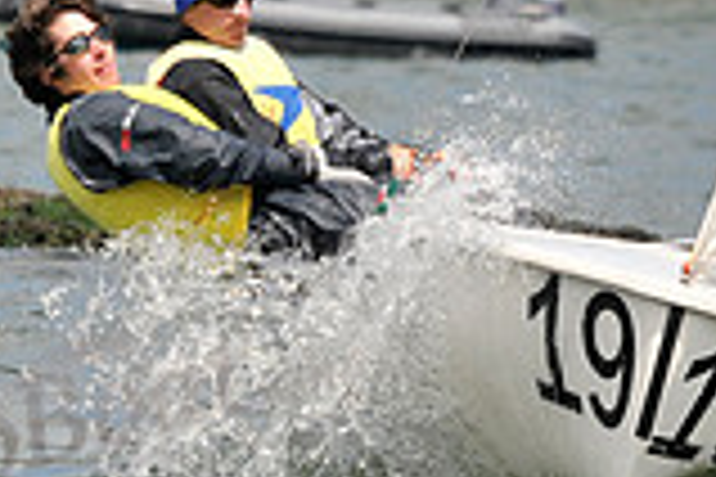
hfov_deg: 1.3
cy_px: 133
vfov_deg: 0.8
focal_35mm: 1641
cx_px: 599
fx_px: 32635
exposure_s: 1/1000
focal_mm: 300
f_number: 8
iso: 200
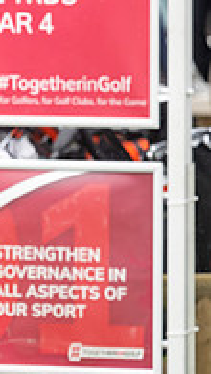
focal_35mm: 1117
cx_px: -234
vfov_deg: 1.9
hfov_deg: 1.1
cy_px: 137
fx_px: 11086
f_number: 5
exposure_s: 1/800
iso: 200
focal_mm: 300
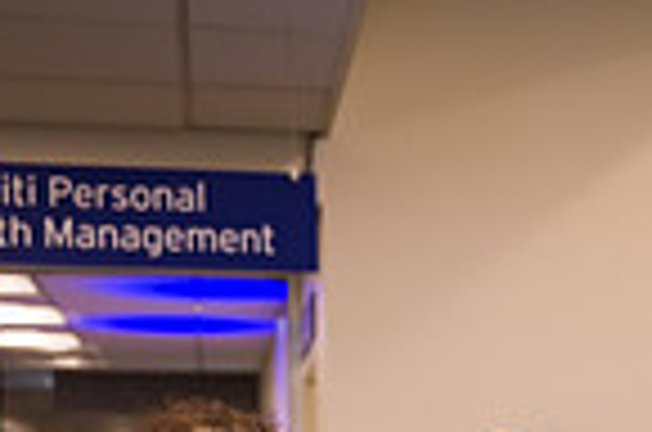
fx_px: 1952
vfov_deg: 11.8
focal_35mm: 108
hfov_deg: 18.1
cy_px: 734
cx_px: 773
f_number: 3.2
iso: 400
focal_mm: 27
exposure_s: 1/200
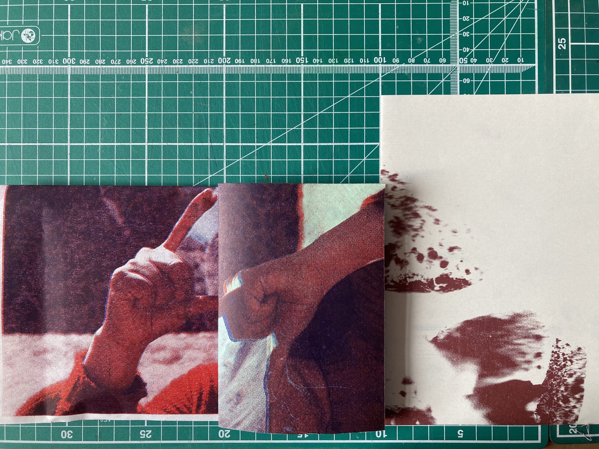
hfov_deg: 63.4
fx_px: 485
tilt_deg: -86.9
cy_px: 224
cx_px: 300
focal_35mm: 28
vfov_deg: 49.7
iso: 40
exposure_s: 1/121
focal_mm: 3.99
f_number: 1.8
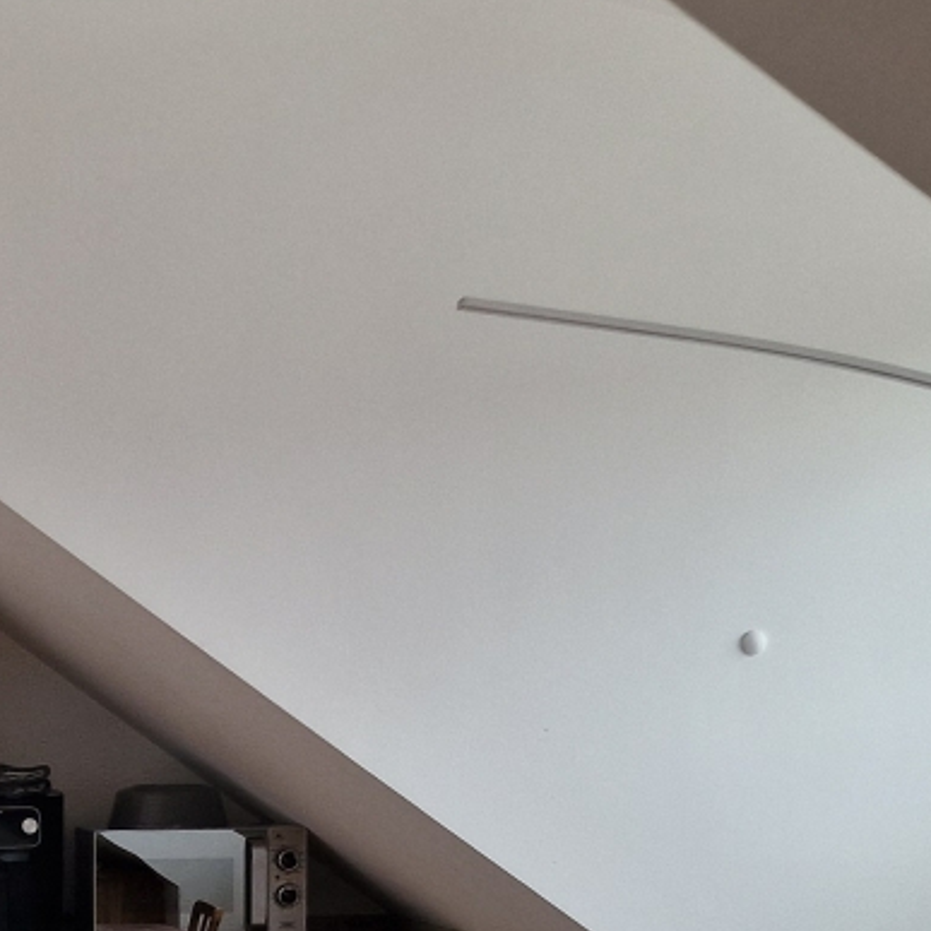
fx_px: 2556
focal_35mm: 84
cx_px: -171
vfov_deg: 20.0
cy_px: 950
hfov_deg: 19.5
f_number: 1.8
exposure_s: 1/180
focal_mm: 6.4
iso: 125
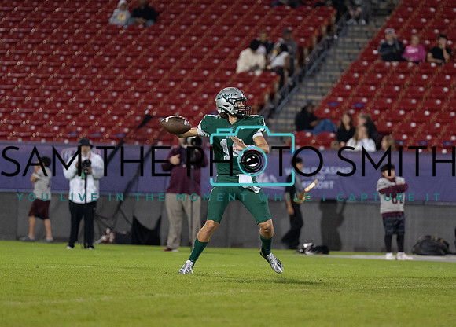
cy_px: 155
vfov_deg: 5.0
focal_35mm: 286
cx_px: 254
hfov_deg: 7.0
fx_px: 3709
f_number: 2.8
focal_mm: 200
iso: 3200
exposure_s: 1/1250
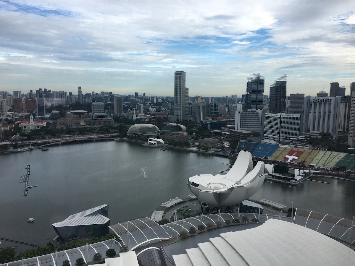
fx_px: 297
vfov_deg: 48.2
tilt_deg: -6.5
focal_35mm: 29
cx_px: 178
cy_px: 133
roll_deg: -0.7
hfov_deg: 61.7
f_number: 2.2
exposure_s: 1/279
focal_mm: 4.15
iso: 25
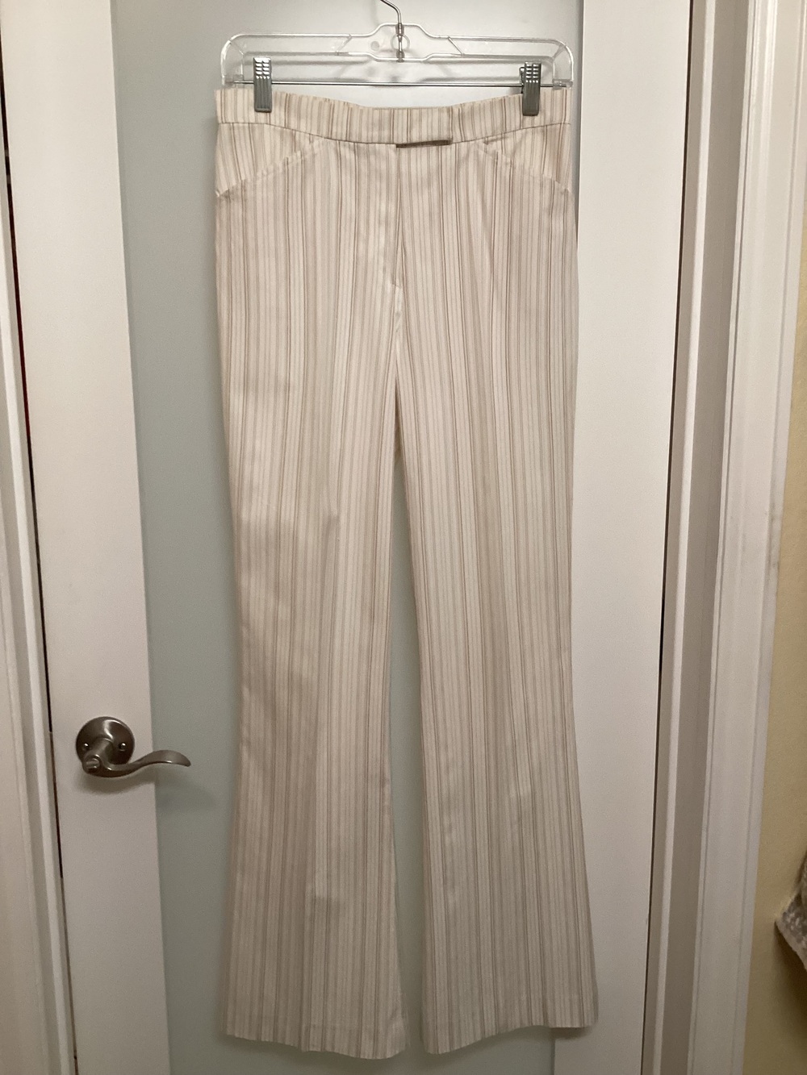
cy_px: 538
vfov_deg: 58.3
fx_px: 963
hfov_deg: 45.4
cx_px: 404
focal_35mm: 31
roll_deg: +0.8
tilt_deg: -11.1
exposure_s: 1/60
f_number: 2.4
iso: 125
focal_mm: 3.3
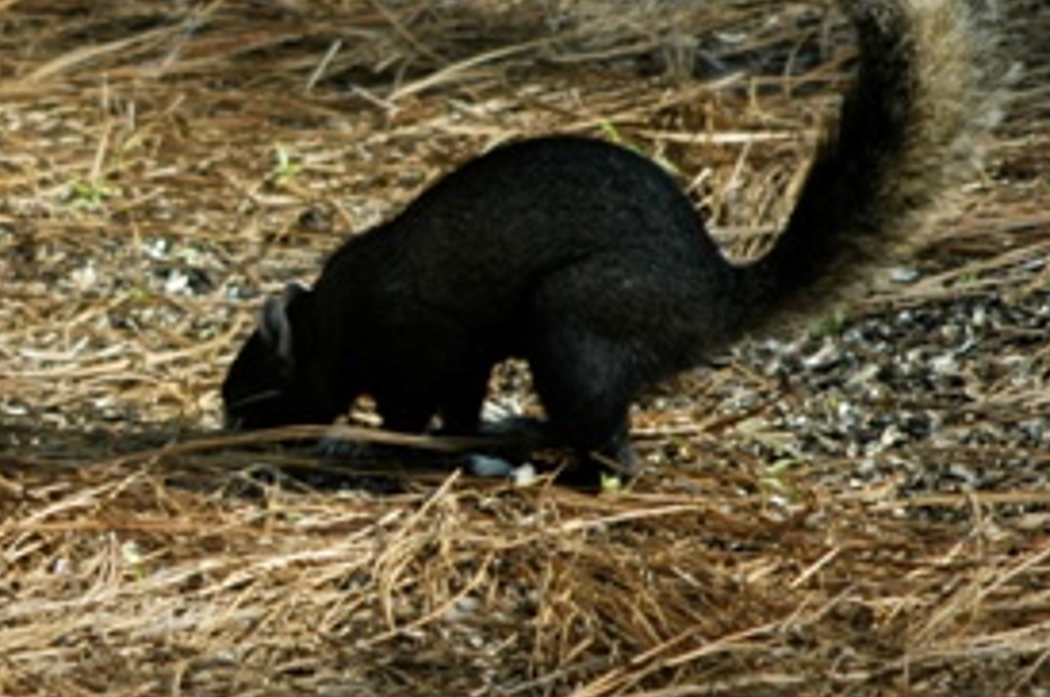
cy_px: 303
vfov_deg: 1.9
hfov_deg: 2.8
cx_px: -142
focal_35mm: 737
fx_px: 21470
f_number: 5.6
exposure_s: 1/350
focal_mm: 210
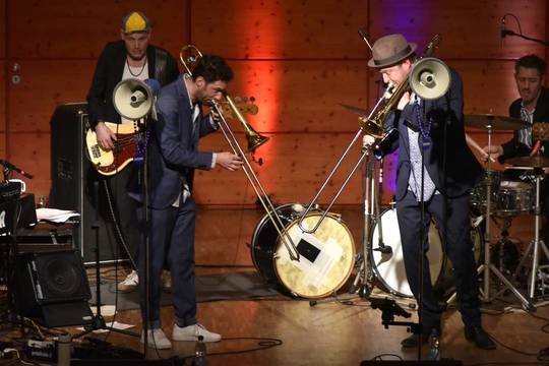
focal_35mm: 240
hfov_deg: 8.6
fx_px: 3660
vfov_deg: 5.7
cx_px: 274
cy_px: 183
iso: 2000
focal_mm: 240
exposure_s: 1/100
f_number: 5
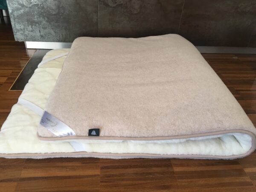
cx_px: 128
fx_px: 214
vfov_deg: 48.2
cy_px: 96
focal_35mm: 29
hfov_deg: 61.7
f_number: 2.2
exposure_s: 1/30
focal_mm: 4.15
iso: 40
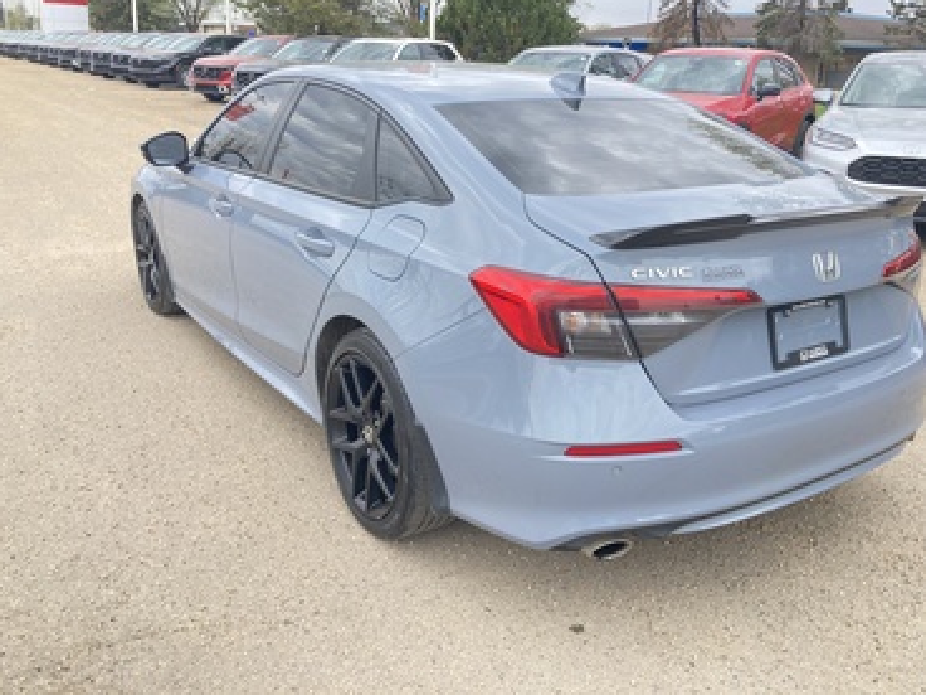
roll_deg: -3.2
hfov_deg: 56.6
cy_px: 301
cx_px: 526
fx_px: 856
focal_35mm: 32
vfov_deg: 44.1
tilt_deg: -15.4
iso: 20
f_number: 1.8
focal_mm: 3.99
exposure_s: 1/235
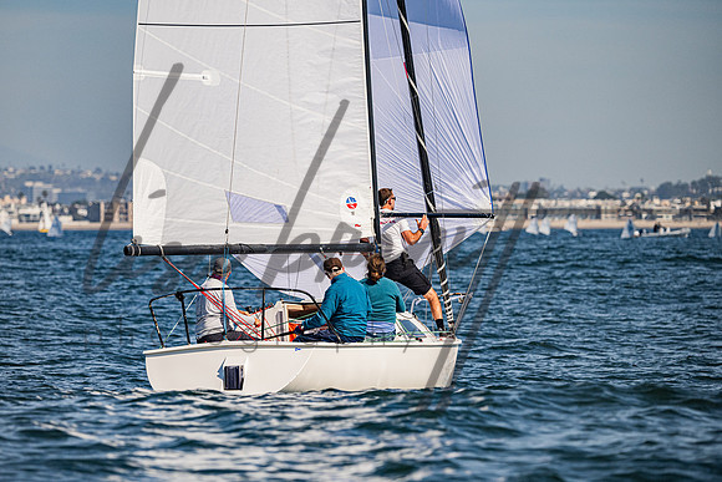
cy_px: 257
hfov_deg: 7.7
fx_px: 5393
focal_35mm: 269
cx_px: 332
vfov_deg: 5.1
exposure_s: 1/5000
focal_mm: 220
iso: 320
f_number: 5.6
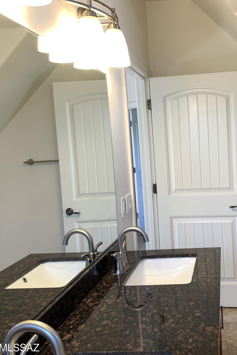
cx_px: 208
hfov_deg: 34.2
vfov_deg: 51.9
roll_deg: +3.4
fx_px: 365
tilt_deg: -2.3
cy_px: 182
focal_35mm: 37
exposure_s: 1/120
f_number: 1.8
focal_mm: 4.25
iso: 80
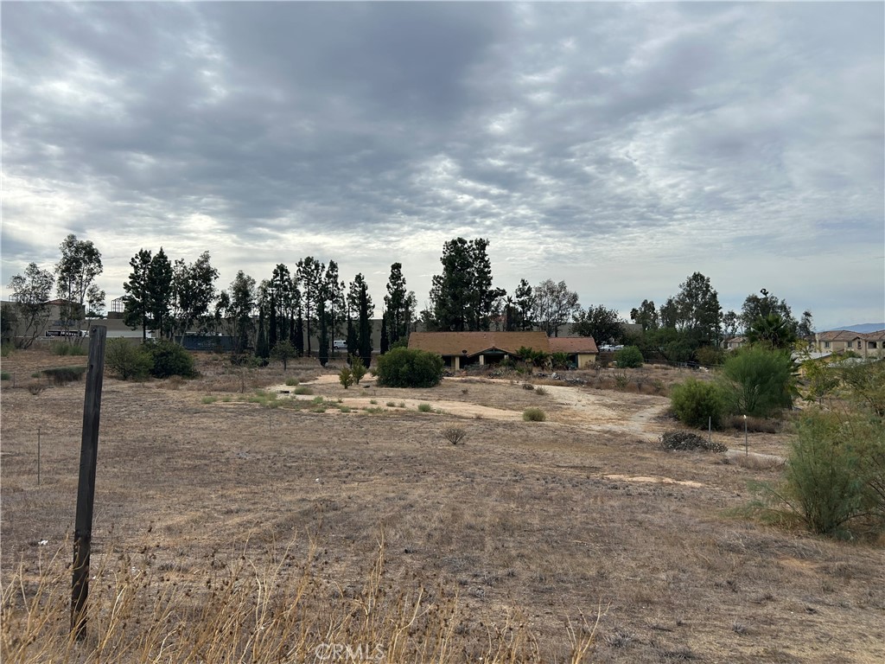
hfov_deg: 67.3
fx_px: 665
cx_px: 442
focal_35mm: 26
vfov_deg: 53.1
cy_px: 332
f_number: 1.5
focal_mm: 5.7
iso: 50
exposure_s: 1/7463
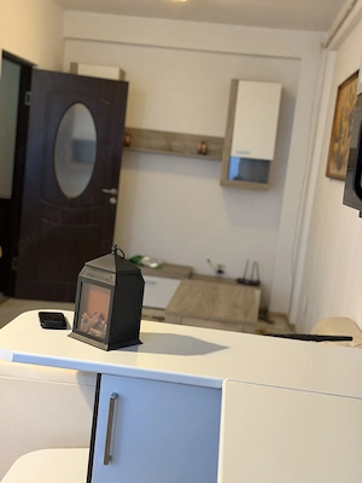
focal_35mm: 48
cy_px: 242
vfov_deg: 39.7
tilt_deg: -7.0
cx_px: 181
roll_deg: -6.6
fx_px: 669
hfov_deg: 30.3
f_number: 1.78
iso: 200
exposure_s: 1/33
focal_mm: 6.76
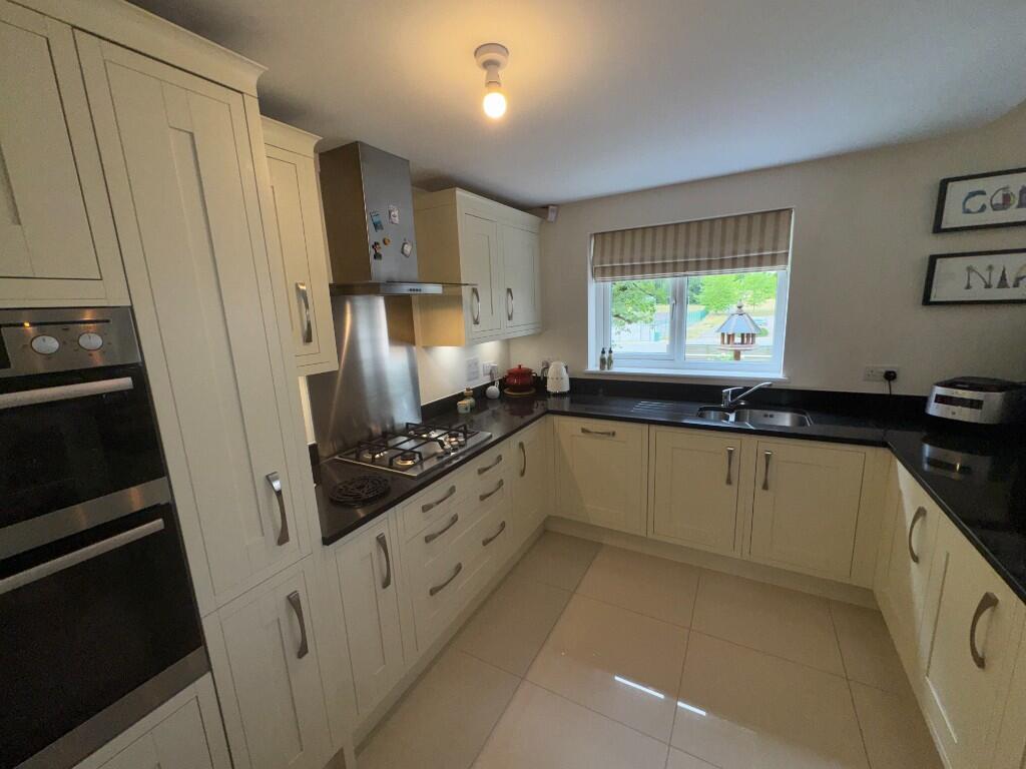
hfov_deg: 102.1
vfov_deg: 85.7
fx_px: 415
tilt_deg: -10.8
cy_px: 384
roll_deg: +2.8
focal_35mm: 14
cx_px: 513
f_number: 2.2
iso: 32
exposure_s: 1/169
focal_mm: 2.22
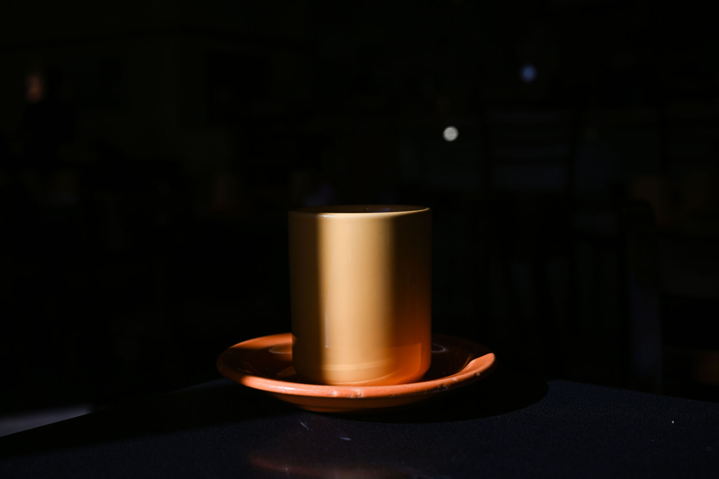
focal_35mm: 46
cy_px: 240
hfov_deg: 42.7
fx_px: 919
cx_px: 360
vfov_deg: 29.2
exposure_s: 1/1000
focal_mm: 46
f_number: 5.6
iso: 64
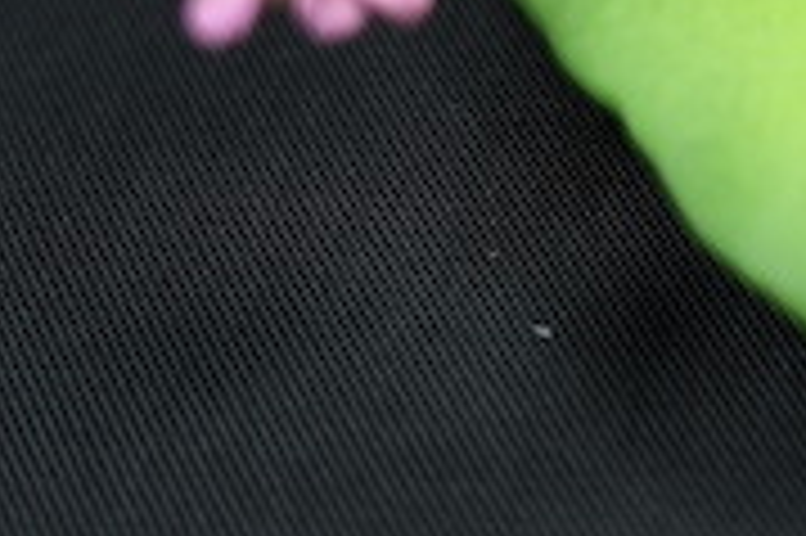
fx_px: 3803
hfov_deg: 11.2
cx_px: 1504
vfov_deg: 7.9
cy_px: -329
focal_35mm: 170
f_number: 2.8
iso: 200
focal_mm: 39
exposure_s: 1/50
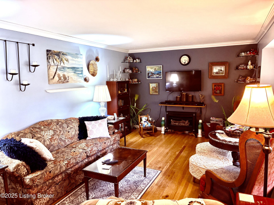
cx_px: 137
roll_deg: +1.5
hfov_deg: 67.3
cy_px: 102
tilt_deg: -6.7
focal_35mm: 26
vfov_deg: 53.0
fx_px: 206
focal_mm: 5.96
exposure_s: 1/40
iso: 500
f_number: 1.6
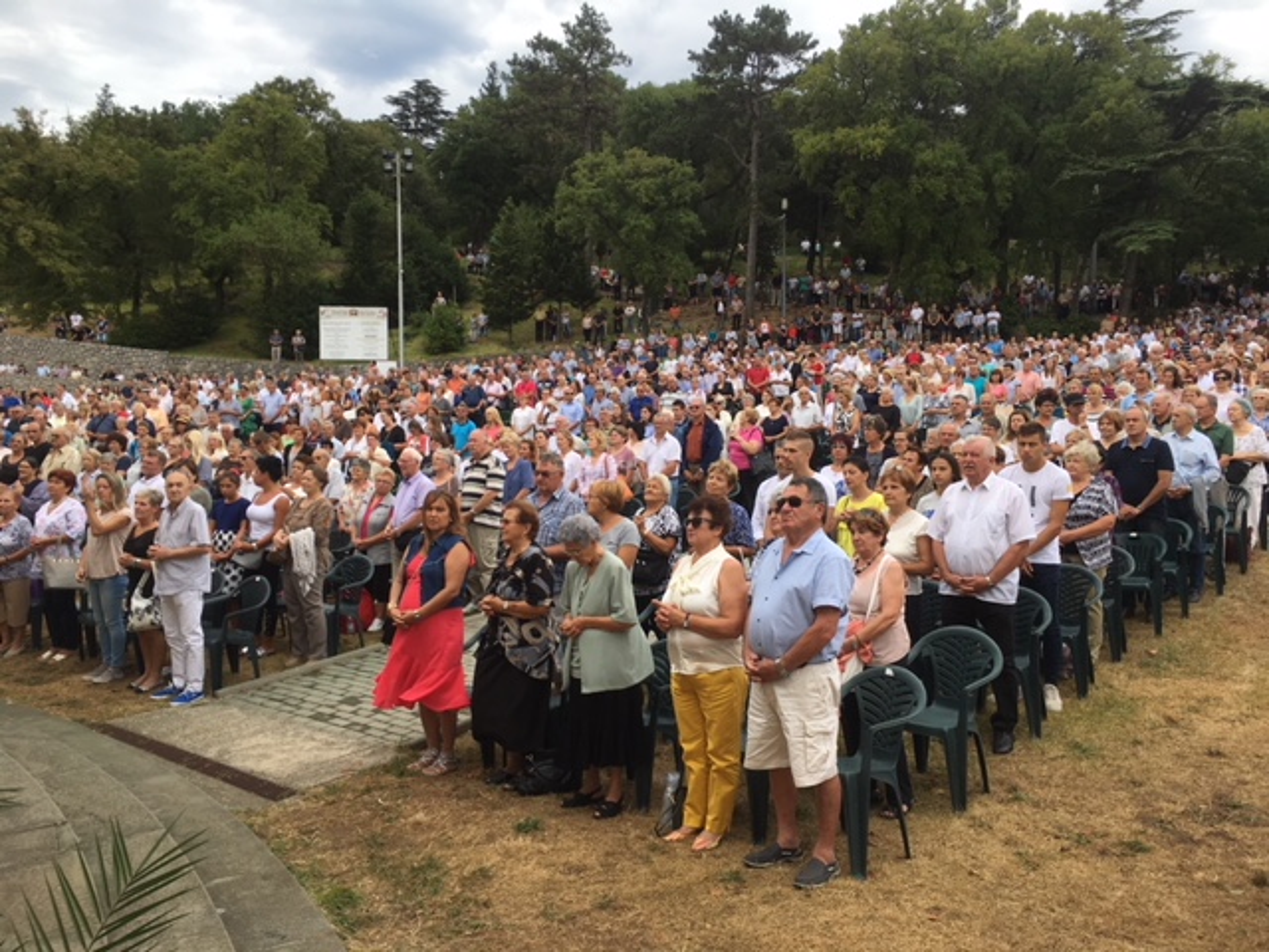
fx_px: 1063
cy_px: 476
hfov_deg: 61.7
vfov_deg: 48.2
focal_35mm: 29
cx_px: 634
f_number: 2.2
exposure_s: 1/587
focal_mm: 4.15
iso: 25
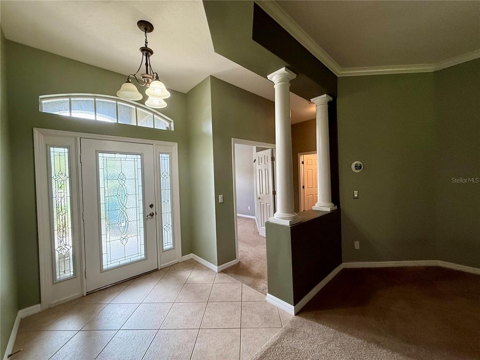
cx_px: 240
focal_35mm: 14
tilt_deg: +0.9
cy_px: 180
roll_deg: +0.9
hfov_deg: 102.1
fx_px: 194
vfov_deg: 85.7
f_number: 2.2
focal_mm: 2.22
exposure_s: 1/120
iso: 400
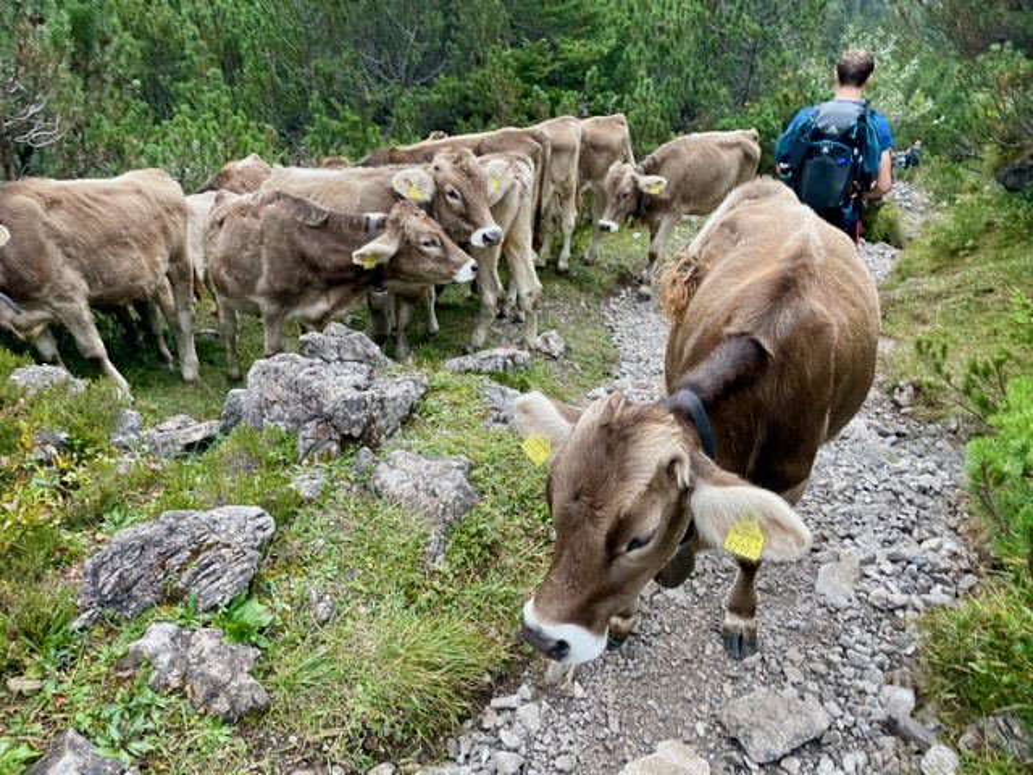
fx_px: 776
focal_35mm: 26
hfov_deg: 67.3
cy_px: 388
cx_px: 516
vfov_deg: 53.1
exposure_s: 1/121
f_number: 1.6
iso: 64
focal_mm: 4.2
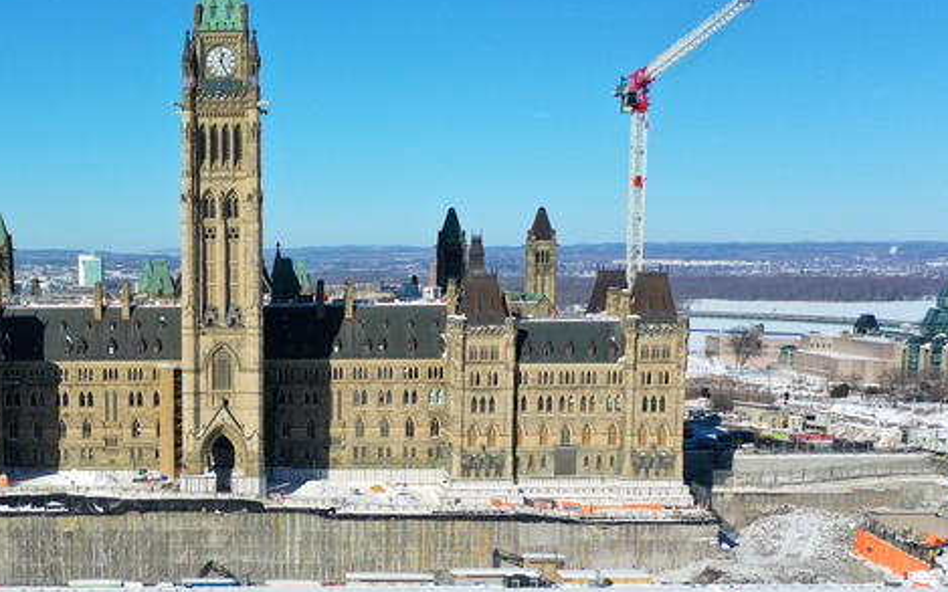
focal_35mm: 56
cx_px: 218
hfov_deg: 35.3
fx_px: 1447
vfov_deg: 22.7
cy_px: 492
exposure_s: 1/2500
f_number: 3.2
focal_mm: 10.26
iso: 100
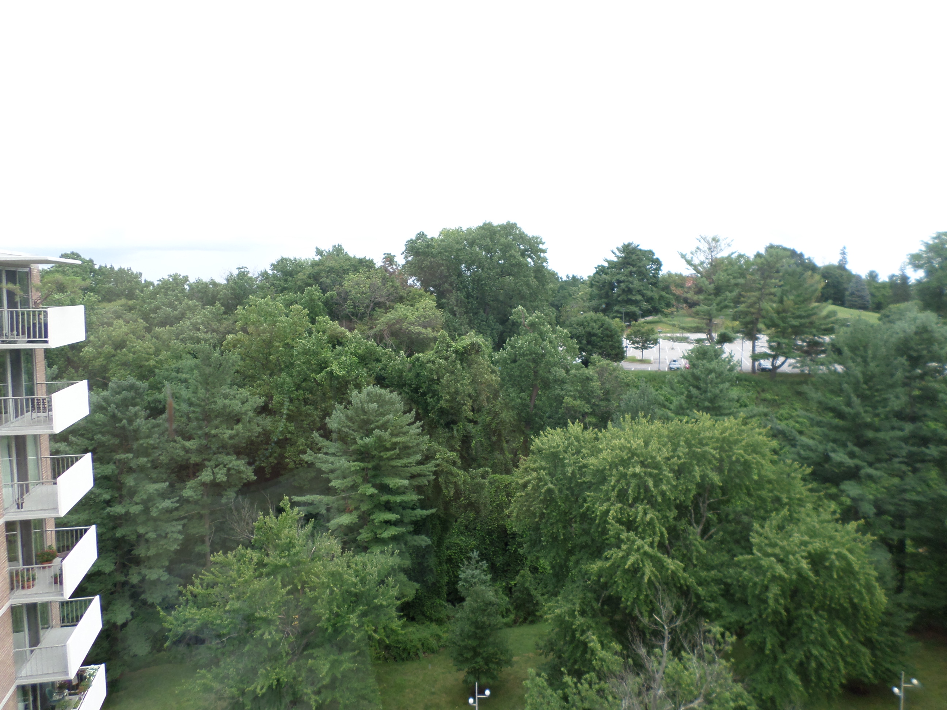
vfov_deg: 54.9
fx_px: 684
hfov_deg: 69.4
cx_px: 474
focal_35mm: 25
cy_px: 355
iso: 80
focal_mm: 4.5
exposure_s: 1/250
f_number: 2.5
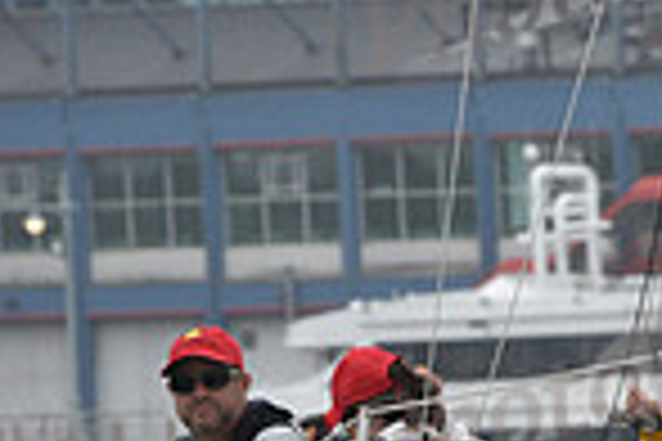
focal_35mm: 590
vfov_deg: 2.3
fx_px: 10849
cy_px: 542
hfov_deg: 3.5
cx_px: 1229
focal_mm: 150
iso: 400
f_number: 7.1
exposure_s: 1/800
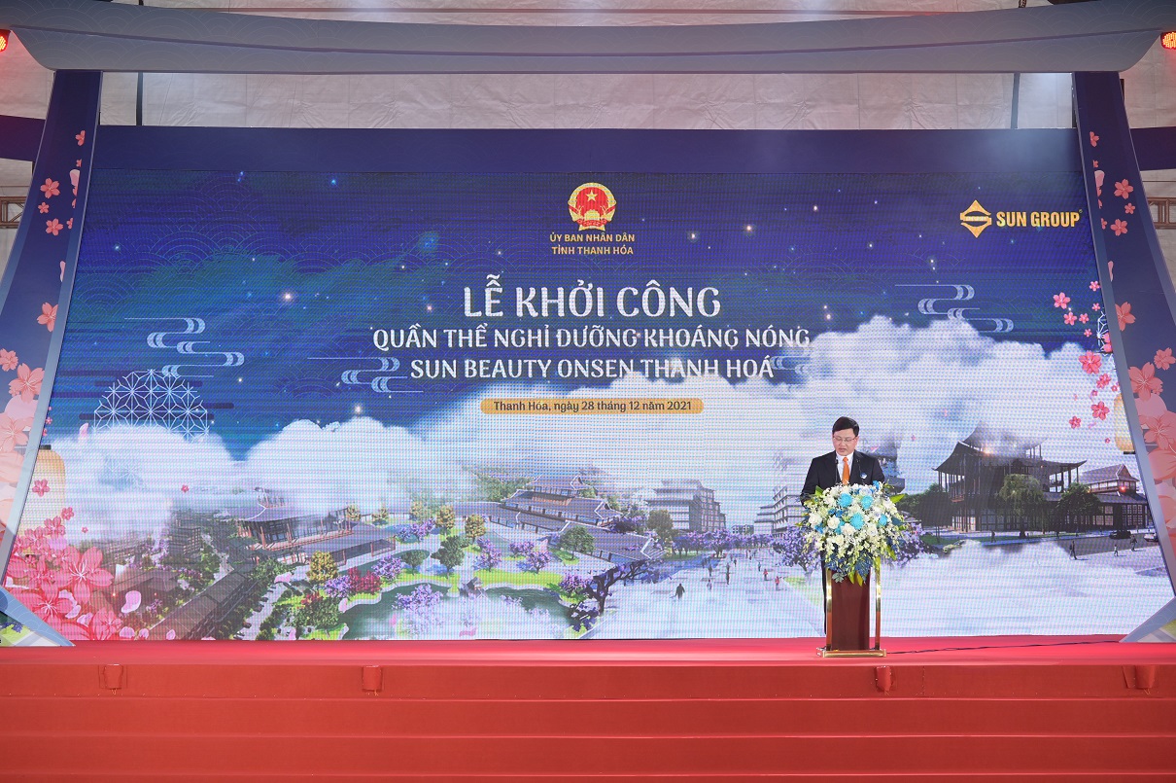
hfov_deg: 28.9
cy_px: 392
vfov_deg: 19.4
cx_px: 588
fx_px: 2285
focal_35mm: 70
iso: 500
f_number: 4
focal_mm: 70
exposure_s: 1/250
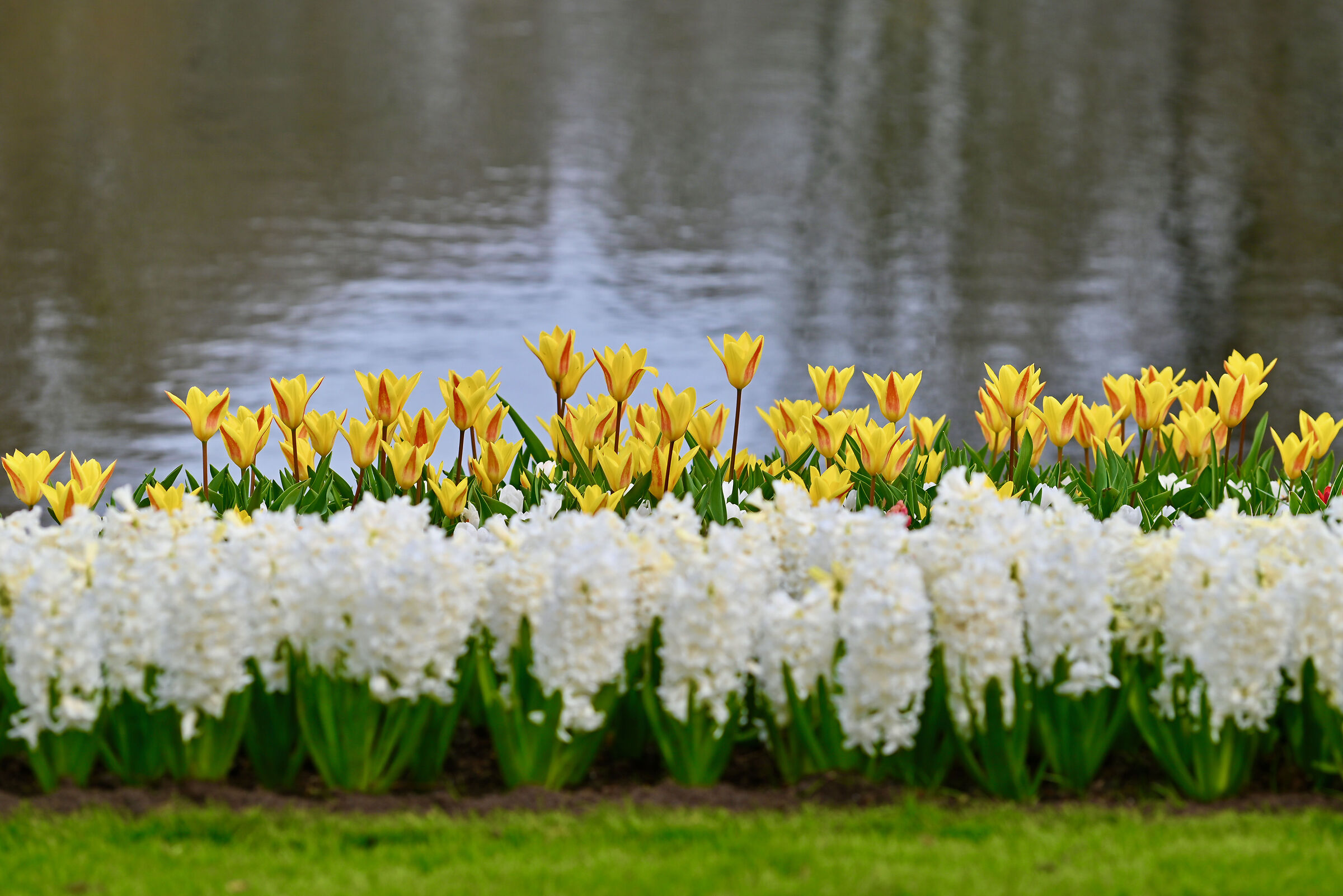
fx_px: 7463
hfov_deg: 10.3
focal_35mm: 200
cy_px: 448
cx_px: 672
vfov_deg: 6.9
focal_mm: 200
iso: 100
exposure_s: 1/500
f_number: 6.7
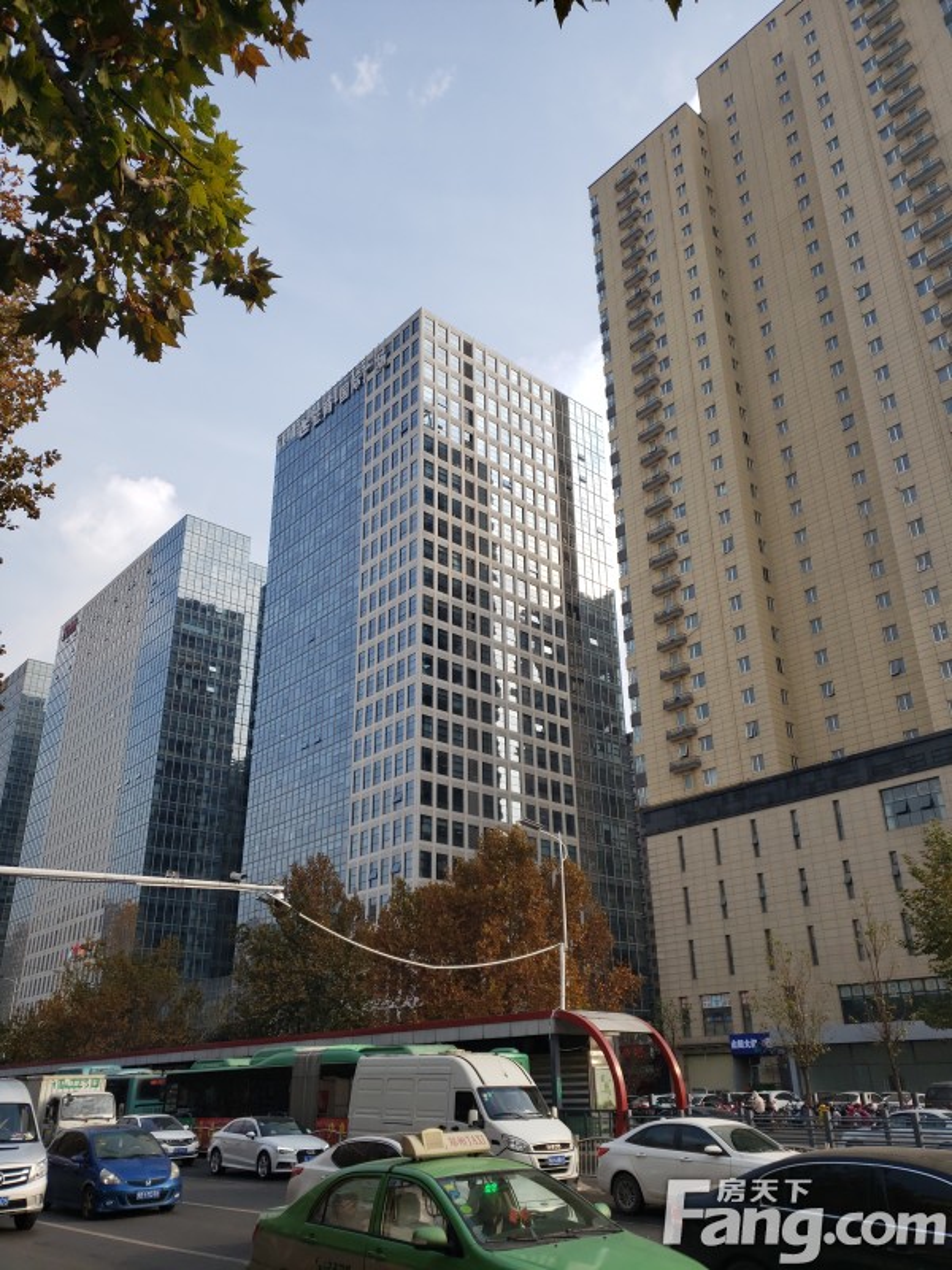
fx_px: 953
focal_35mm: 26
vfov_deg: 67.3
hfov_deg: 53.1
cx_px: 476
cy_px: 635
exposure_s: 1/1595
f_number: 1.5
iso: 50
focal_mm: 4.3
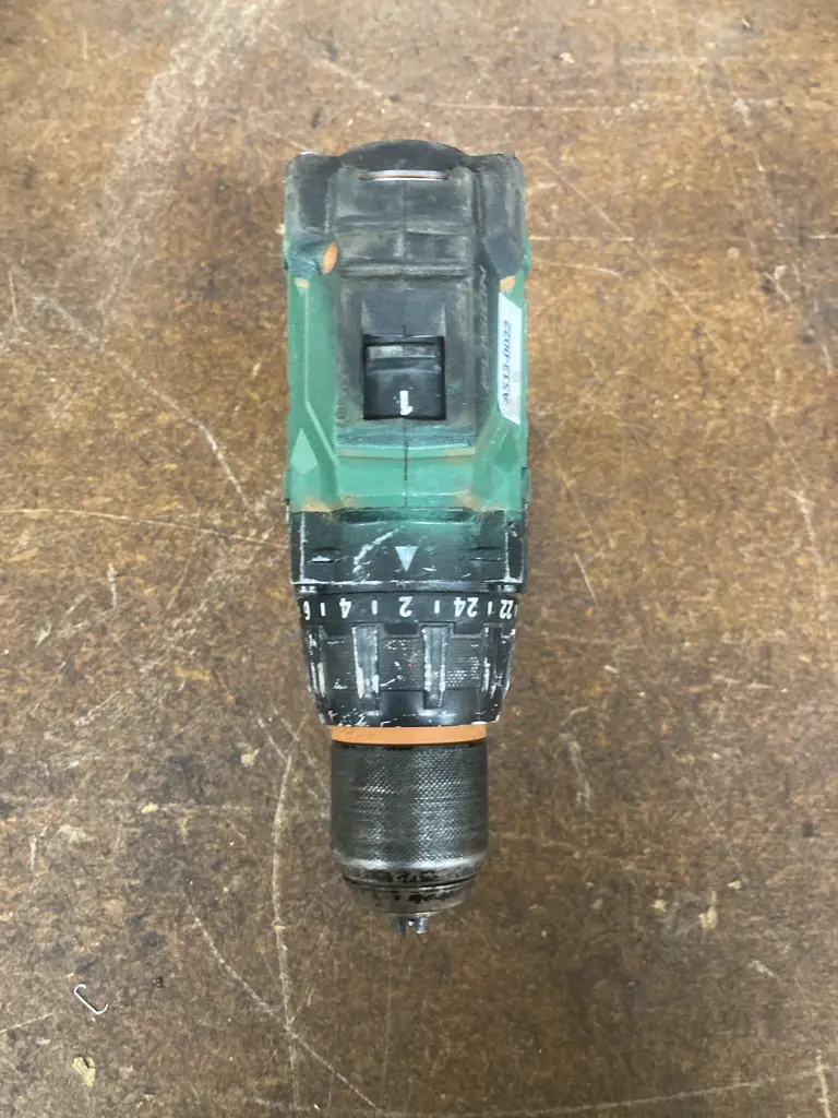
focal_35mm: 28
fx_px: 904
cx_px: 419
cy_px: 559
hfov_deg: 49.7
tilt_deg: -70.5
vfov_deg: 63.4
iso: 320
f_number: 1.8
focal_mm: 3.99
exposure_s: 1/25
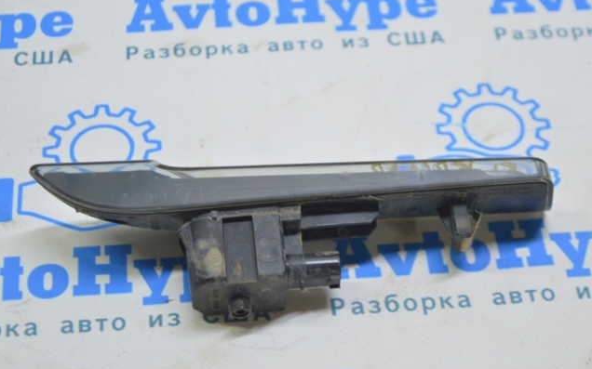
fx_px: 1363
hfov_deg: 24.5
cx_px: 295
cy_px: 183
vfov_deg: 15.4
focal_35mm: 85
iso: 400
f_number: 5.6
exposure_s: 1/20
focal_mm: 55
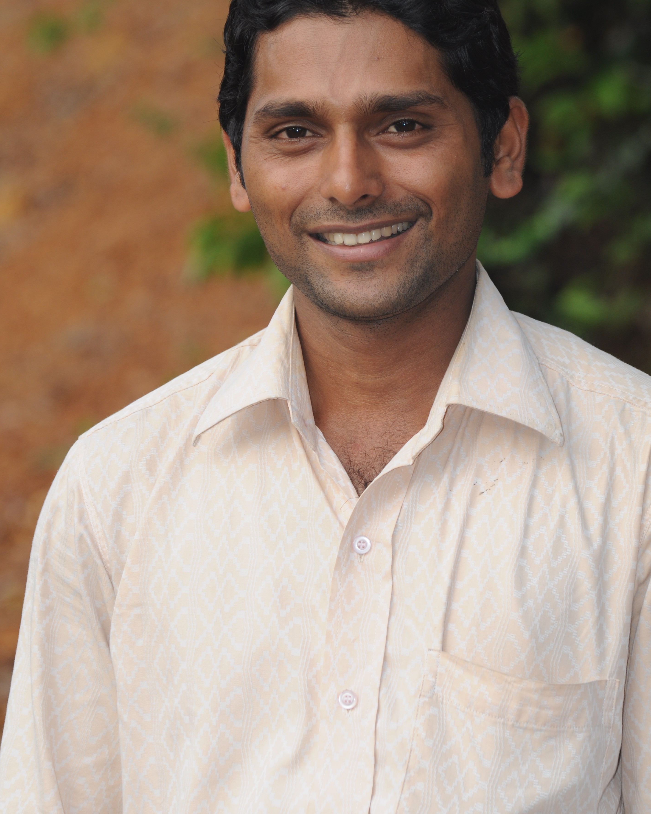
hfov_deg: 7.3
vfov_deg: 9.1
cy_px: 373
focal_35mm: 213
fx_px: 5120
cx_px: 325
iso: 200
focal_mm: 125
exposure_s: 1/200
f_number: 5.6
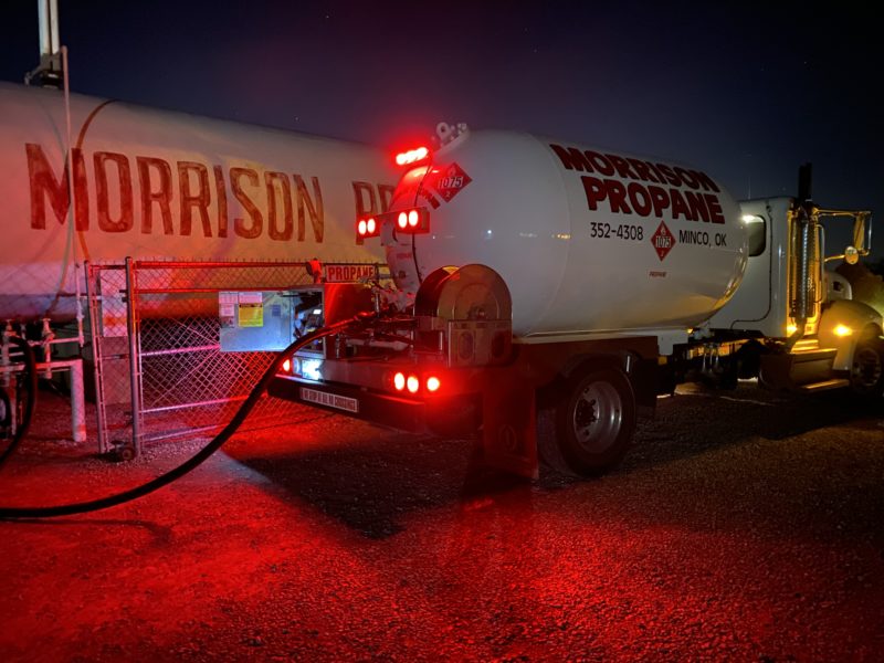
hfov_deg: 67.3
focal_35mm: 26
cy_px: 332
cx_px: 442
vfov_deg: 53.1
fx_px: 664
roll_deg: +0.9
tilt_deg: -3.9
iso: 1000
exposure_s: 1/2
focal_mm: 4.25
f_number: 1.8
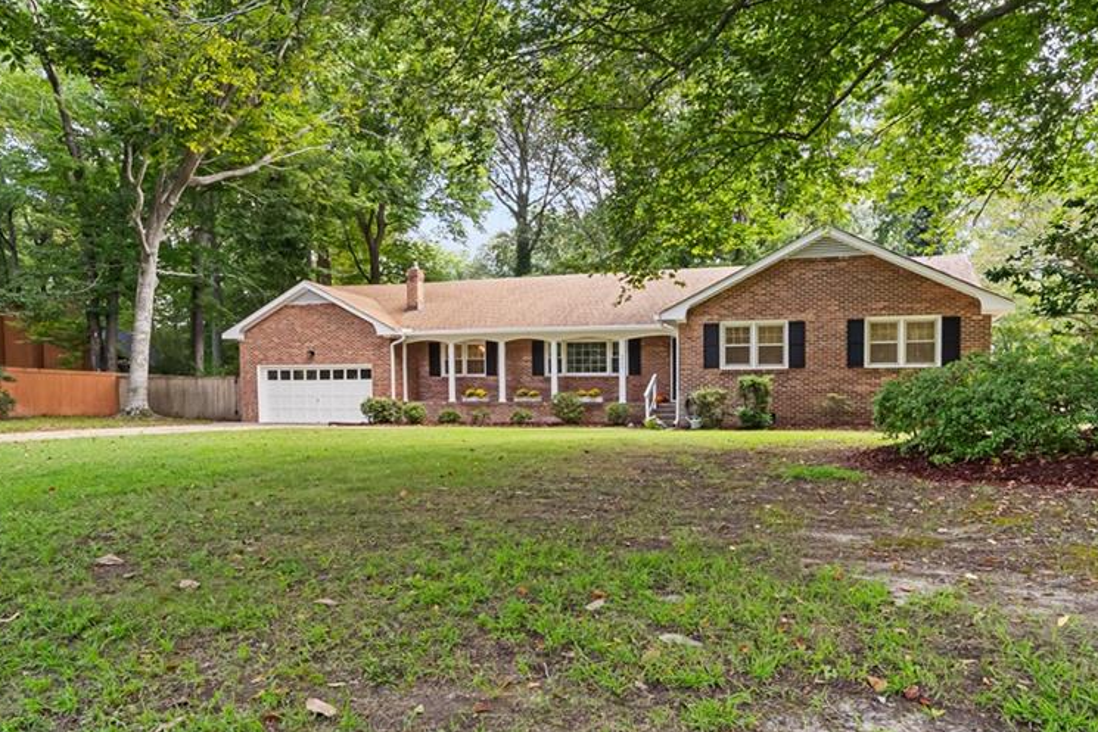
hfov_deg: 78.4
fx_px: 671
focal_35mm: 22
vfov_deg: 56.7
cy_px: 282
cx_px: 591
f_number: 11
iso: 320
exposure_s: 1/6
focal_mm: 16
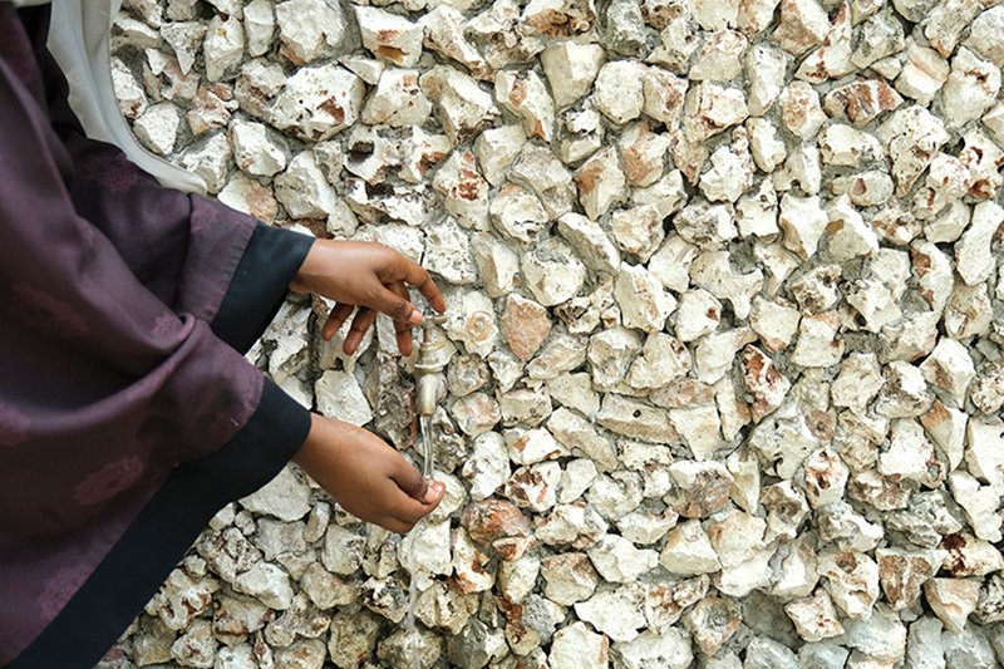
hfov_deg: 60.3
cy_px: 334
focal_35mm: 31
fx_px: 864
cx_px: 502
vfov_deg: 42.3
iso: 400
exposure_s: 1/125
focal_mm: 20.6
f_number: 2.8
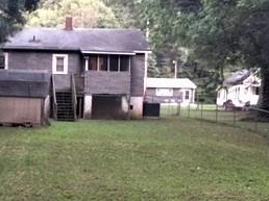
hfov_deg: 26.5
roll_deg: -2.2
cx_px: 49
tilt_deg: -1.5
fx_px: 559
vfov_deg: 20.2
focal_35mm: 72
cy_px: 152
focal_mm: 4.15
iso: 125
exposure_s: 1/15
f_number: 2.2
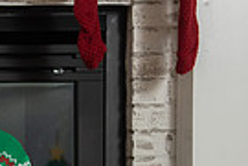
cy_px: 187
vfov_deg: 6.4
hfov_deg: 9.3
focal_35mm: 214
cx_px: -138
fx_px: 1474
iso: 500
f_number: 2.8
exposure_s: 1/200
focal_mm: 45
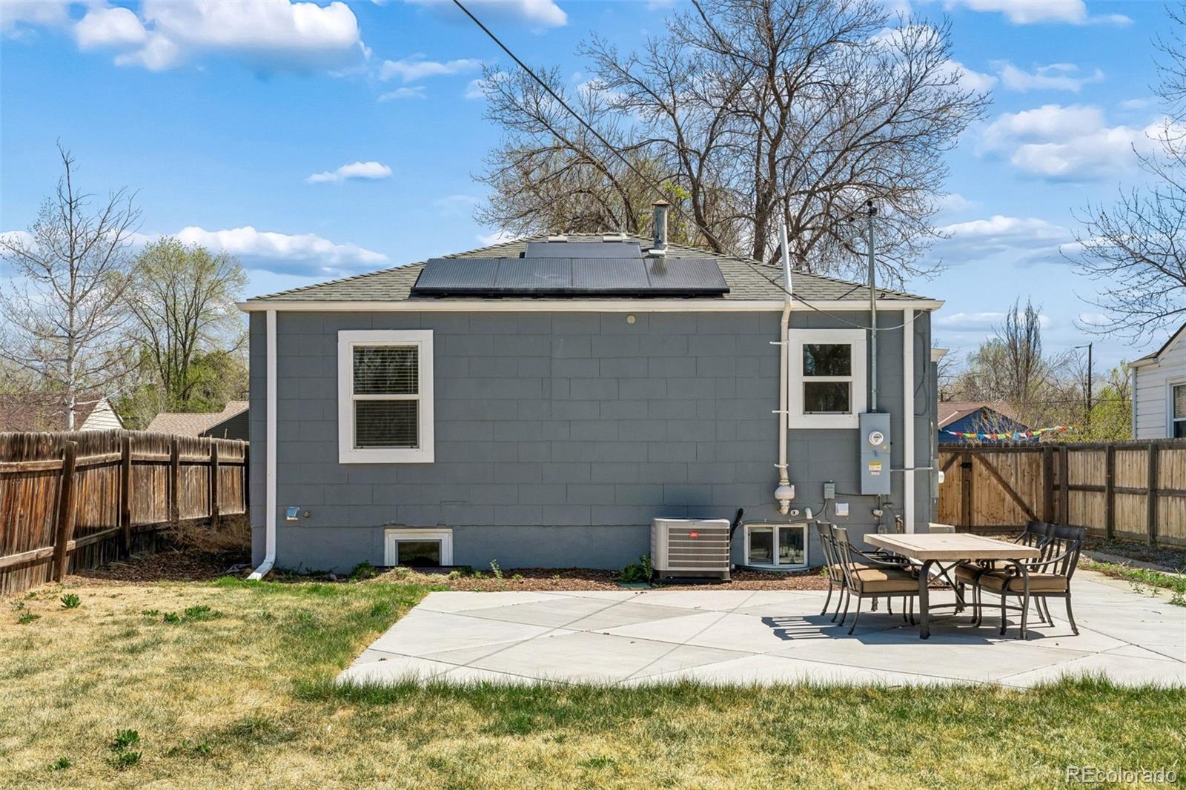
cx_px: 593
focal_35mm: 37
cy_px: 395
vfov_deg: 35.9
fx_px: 1219
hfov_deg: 51.9
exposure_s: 1/1250
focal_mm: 37
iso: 400
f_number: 9
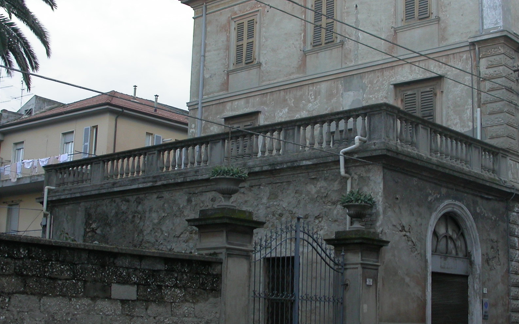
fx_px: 820
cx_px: 305
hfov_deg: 35.0
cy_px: 158
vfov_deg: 22.4
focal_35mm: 58
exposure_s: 1/134
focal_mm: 7.85
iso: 100
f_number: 5.3
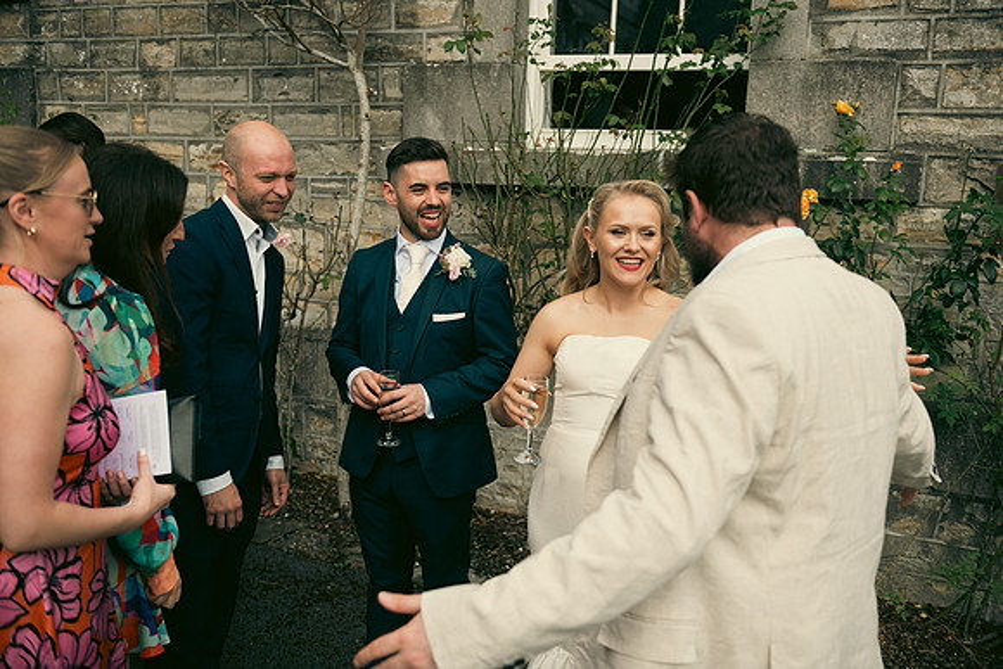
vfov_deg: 38.9
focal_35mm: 34
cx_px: 502
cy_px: 334
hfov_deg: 55.8
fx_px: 947
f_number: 3.5
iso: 100
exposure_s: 1/1250
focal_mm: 34
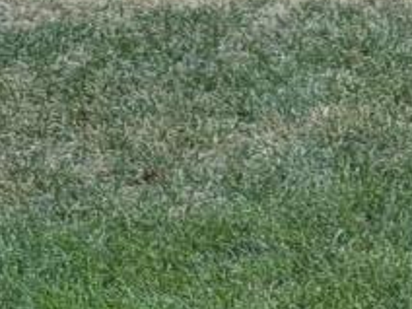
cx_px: 740
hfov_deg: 5.7
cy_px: -211
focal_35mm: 339
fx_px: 4035
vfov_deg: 4.4
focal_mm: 6.76
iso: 64
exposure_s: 1/221
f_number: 1.78
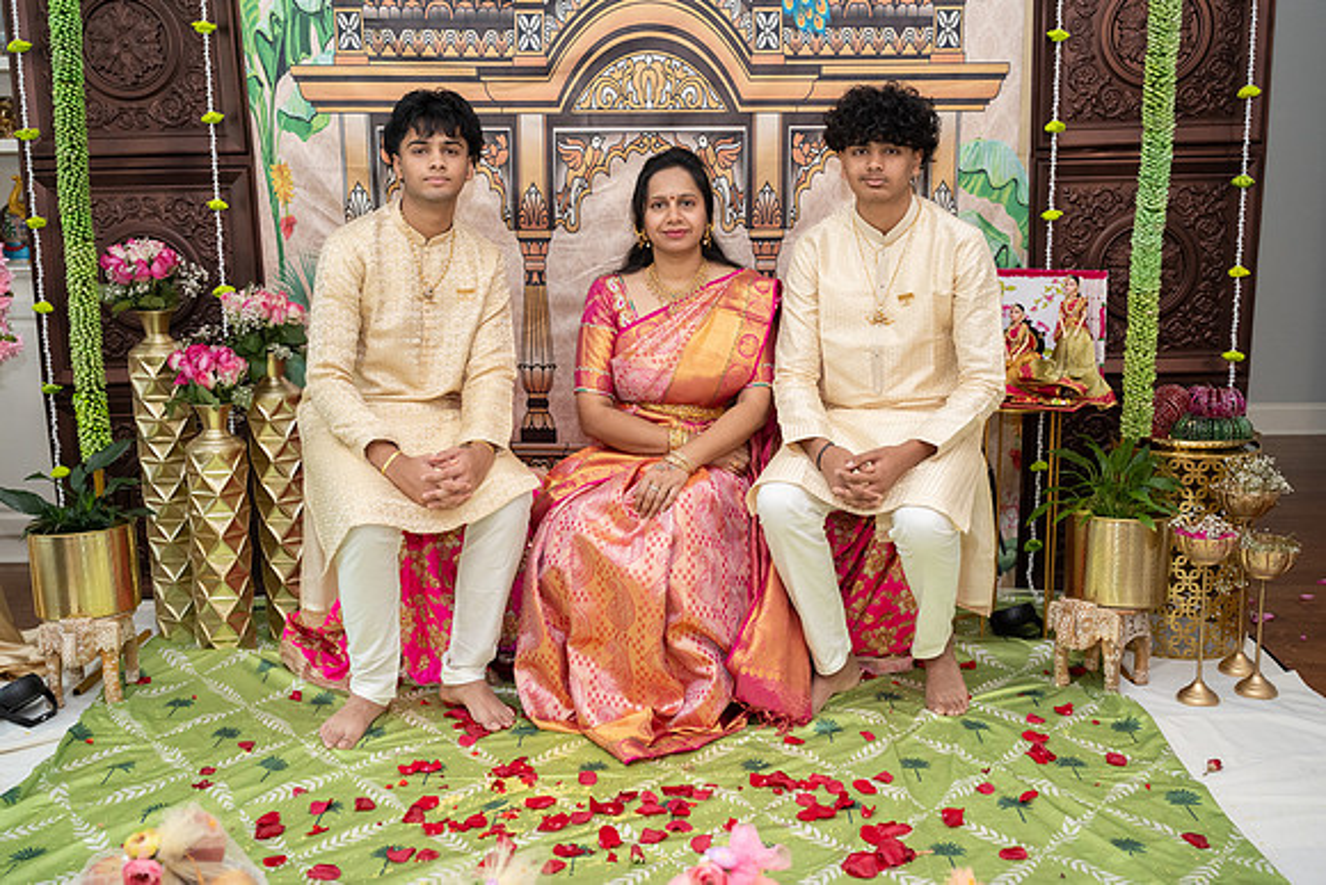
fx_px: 1333
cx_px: 663
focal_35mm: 36
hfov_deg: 52.9
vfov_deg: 36.7
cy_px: 442
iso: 800
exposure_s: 1/160
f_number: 4
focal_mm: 36
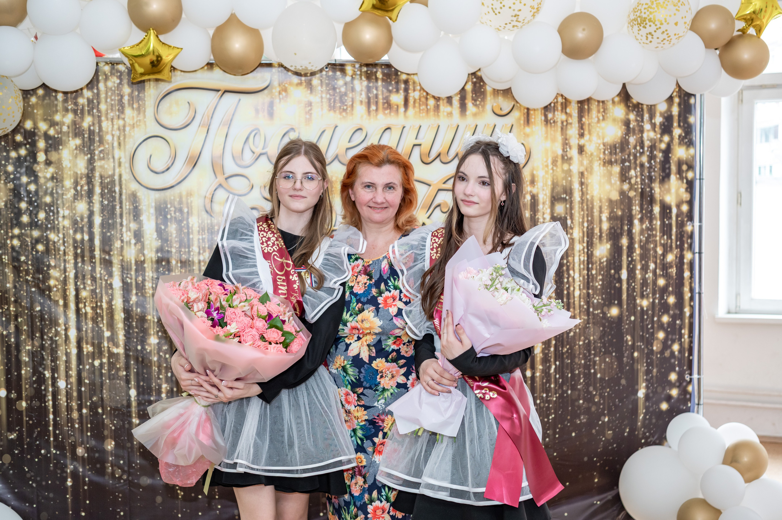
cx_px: 409
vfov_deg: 28.8
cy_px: 264
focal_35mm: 47
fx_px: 1012
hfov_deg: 42.3
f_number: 2.8
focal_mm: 44
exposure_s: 1/200
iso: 400
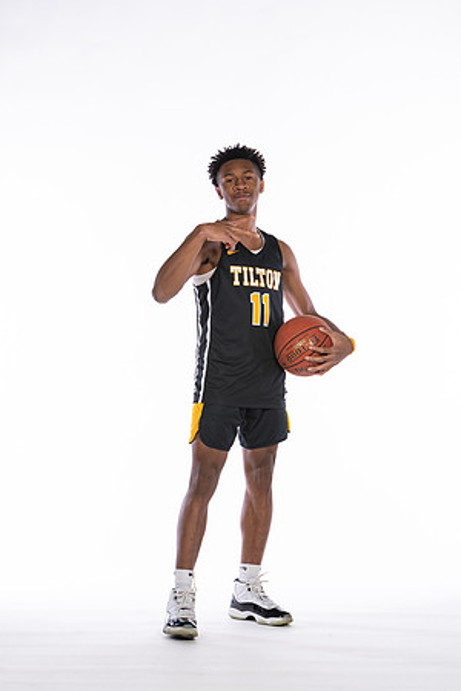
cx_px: 230
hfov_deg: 11.1
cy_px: 346
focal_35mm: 123
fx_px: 2362
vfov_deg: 16.7
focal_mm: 82
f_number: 5.6
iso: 100
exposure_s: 1/100
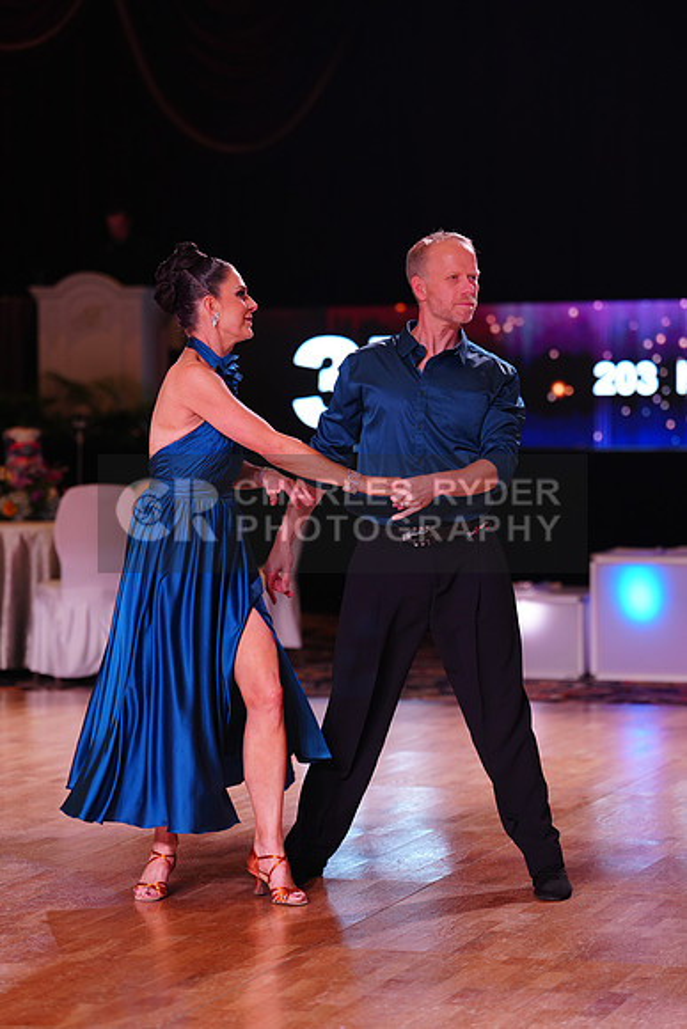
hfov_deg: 11.9
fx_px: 3290
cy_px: 514
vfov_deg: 17.8
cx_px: 344
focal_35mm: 115
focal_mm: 115
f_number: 2.8
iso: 640
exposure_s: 1/250
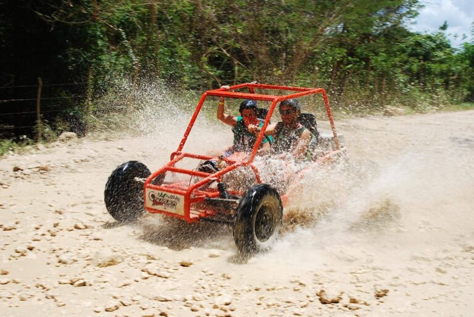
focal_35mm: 42
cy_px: 158
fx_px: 554
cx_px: 237
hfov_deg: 46.4
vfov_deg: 32.0
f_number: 8
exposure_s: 1/200
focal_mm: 28
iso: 100
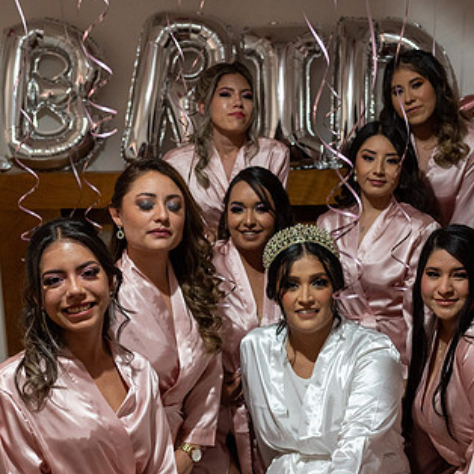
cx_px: 305
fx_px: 852
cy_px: 285
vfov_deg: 31.0
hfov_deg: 30.9
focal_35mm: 55
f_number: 3.5
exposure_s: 1/125
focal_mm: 35
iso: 1600
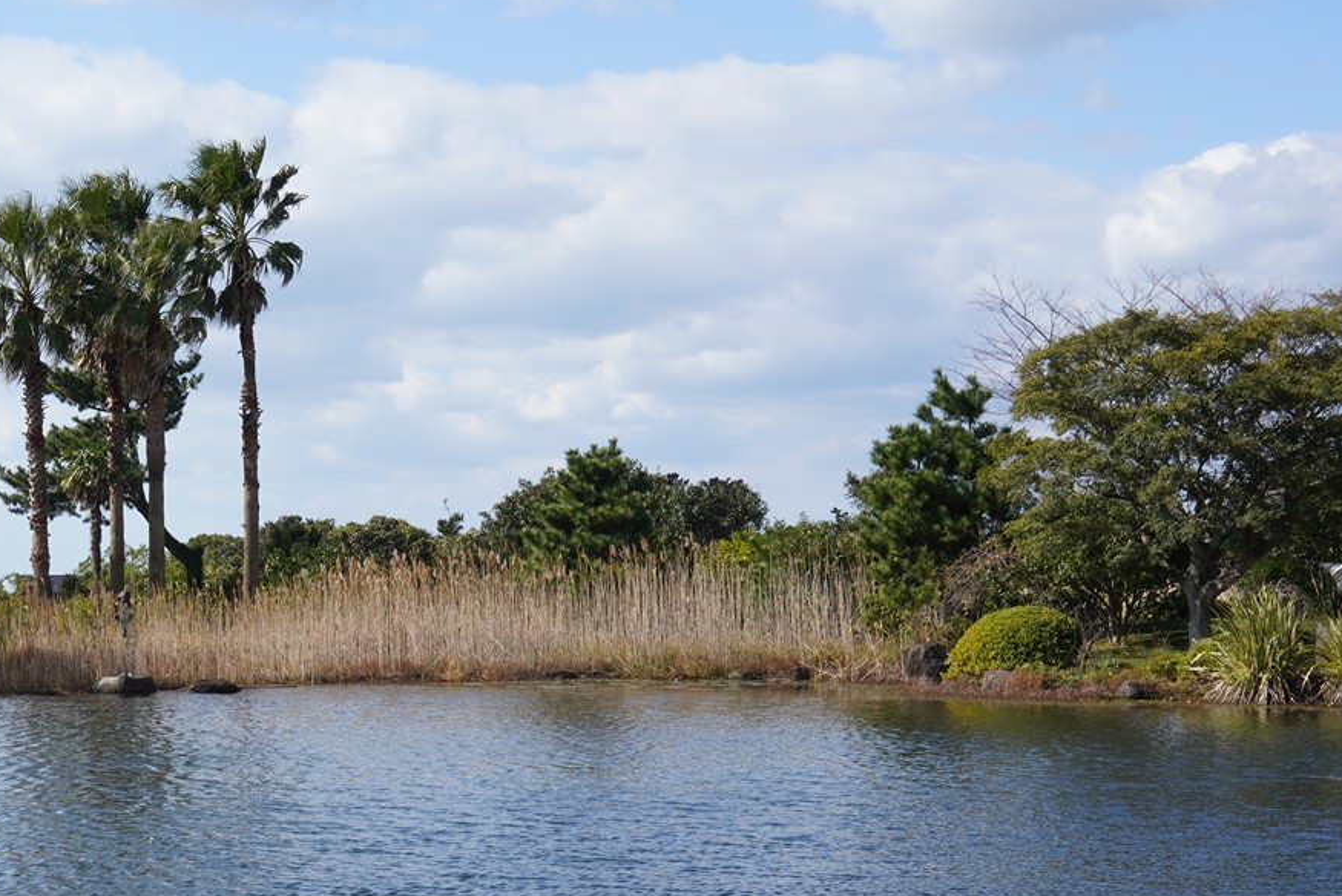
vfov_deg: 16.7
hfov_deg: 24.8
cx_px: 213
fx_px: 2983
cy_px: 881
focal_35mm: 80
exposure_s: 1/100
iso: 200
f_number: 16
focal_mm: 35
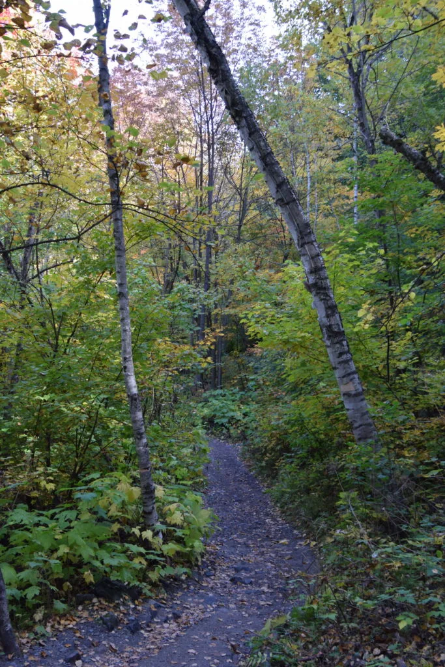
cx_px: 222
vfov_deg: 45.0
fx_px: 806
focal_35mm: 44
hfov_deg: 30.9
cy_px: 334
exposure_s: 1/125
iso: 400
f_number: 5.6
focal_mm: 29
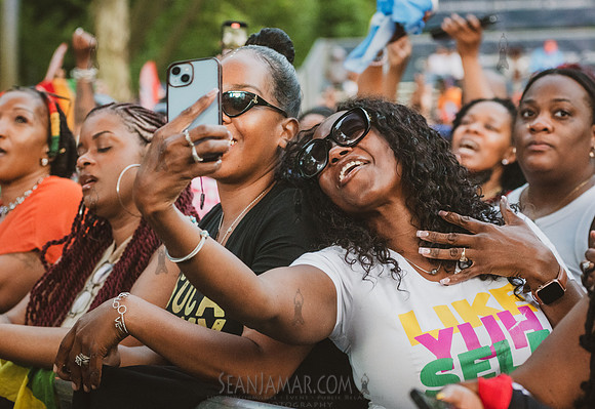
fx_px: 1608
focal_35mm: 96
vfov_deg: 14.5
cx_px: 272
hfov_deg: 21.0
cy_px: 222
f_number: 4.5
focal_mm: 80
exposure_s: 1/200
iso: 4000
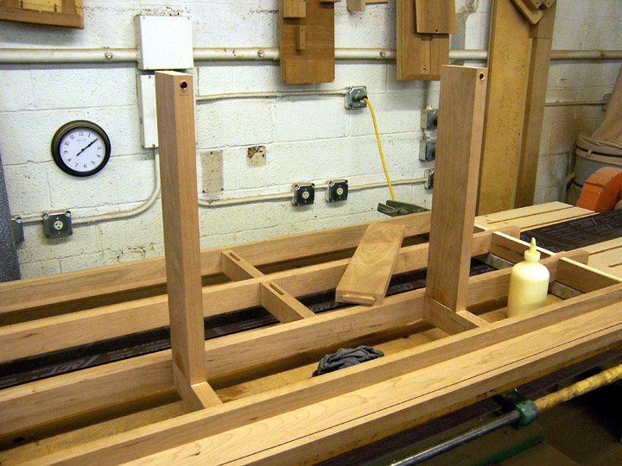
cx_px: 311
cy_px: 233
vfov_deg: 42.9
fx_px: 593
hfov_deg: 55.4
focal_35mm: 33
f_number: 3.4
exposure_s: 1/30
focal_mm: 5.5
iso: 140
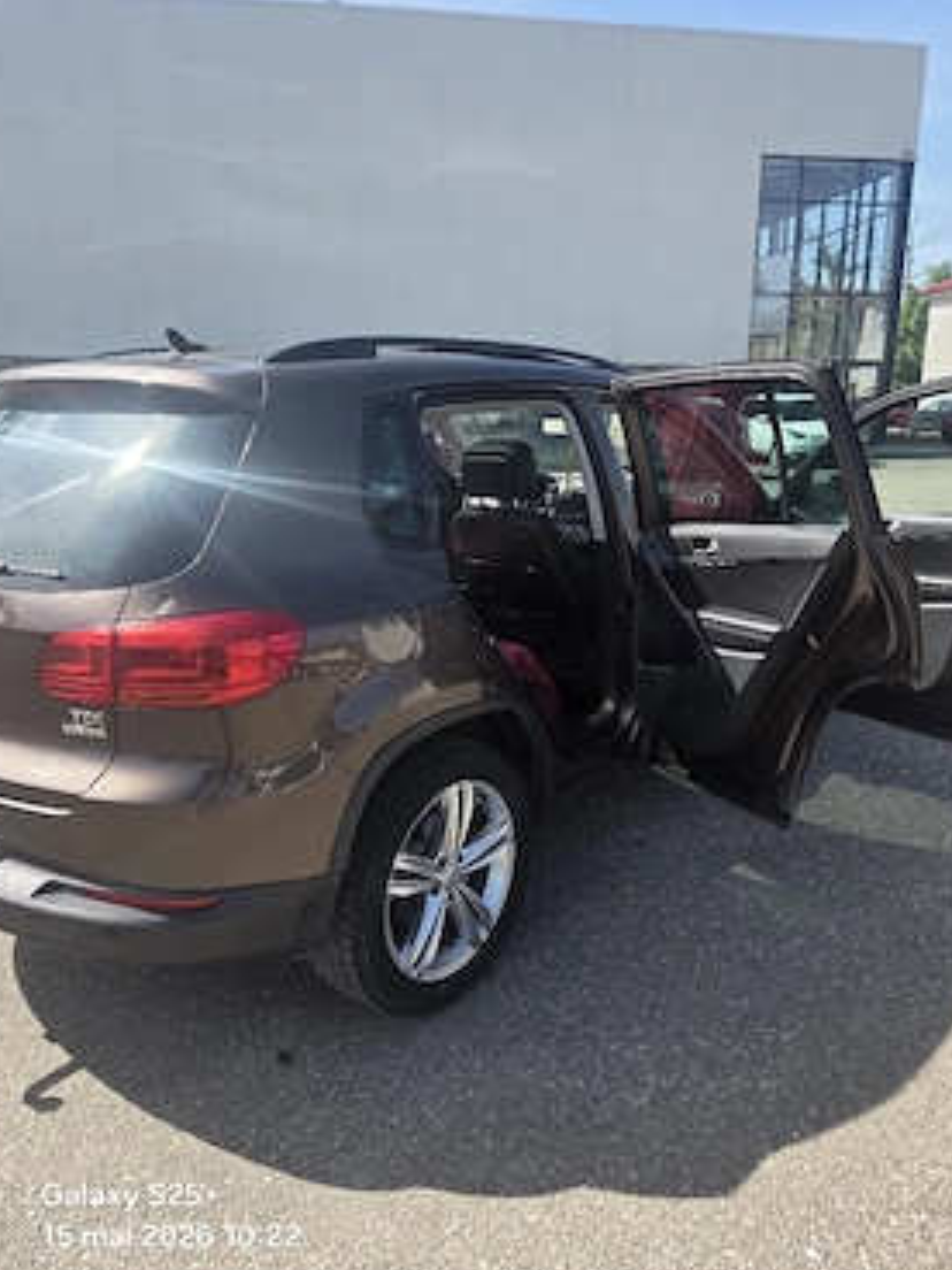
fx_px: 917
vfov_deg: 69.4
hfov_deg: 54.9
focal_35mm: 25
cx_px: 493
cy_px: 632
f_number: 1.8
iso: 80
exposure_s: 1/2500
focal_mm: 5.4
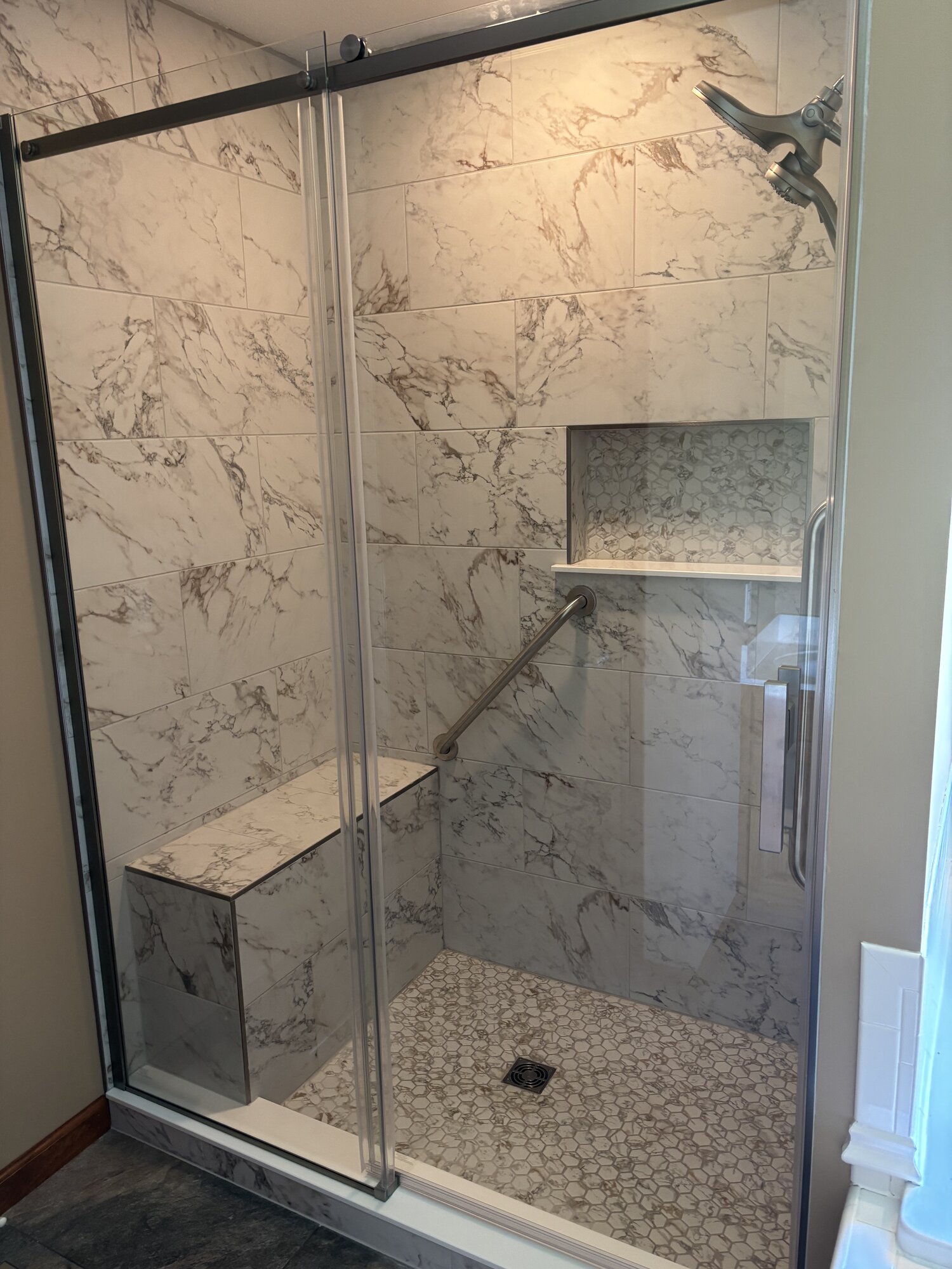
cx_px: 476
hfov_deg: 53.1
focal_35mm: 26
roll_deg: +0.2
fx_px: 953
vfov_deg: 67.3
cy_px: 634
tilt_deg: -13.4
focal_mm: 5.96
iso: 250
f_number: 1.6
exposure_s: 1/60
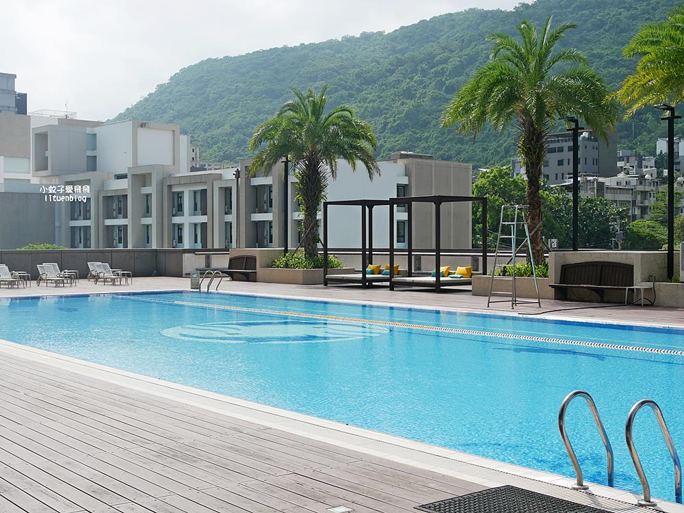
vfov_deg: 29.1
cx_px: 342
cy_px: 256
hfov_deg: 38.2
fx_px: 988
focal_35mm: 50
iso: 200
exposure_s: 1/2000
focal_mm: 25
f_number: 4
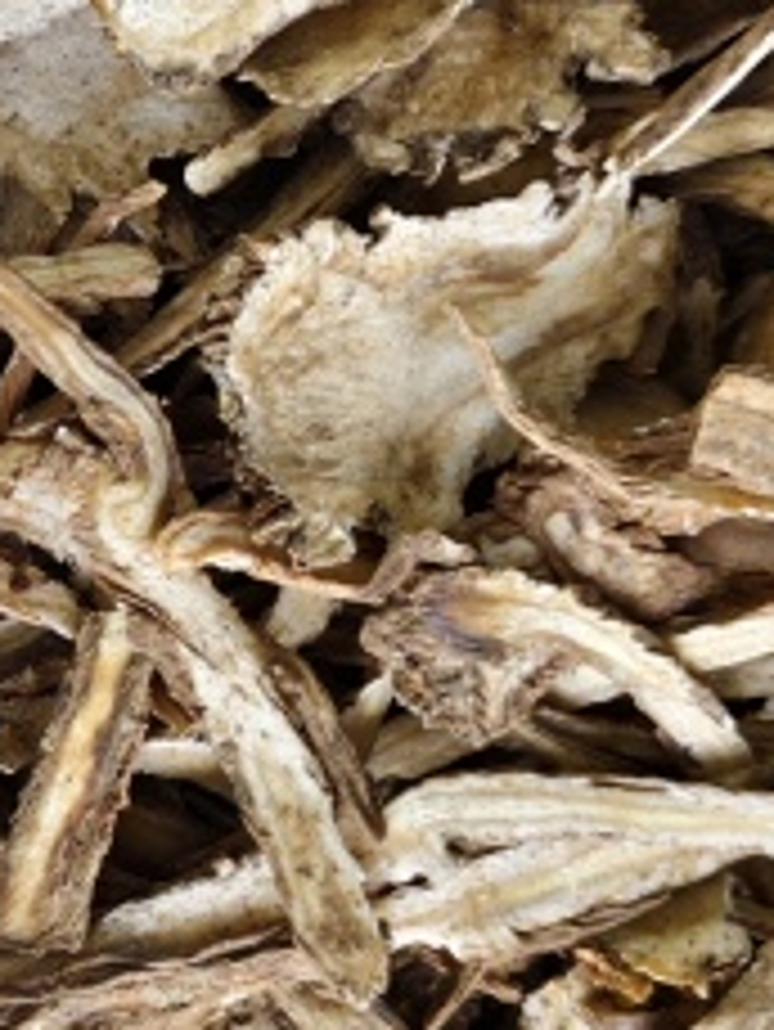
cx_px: -274
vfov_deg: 18.4
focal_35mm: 107
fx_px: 3187
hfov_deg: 13.3
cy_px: 452
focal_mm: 5.56
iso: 71
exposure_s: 1/101
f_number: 1.88
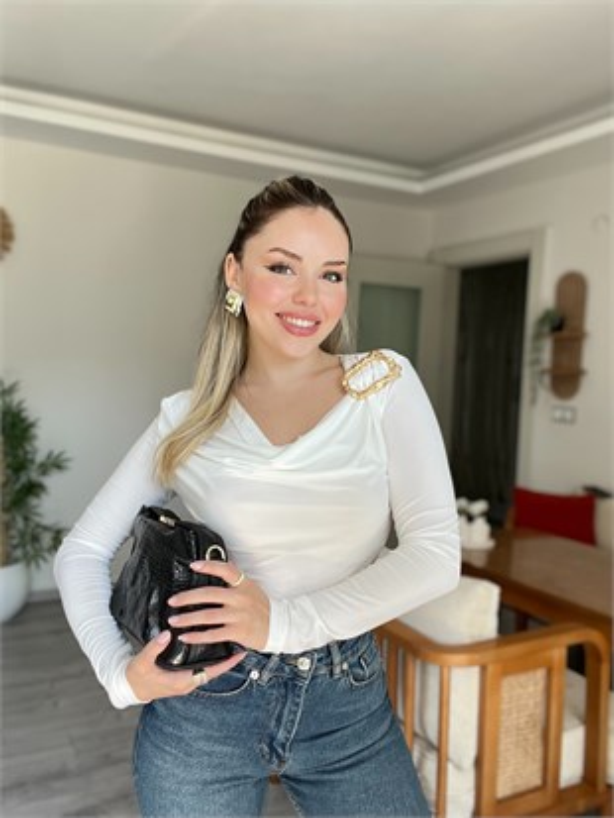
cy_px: 409
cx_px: 307
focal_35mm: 30
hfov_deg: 46.8
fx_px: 709
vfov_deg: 59.9
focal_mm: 2.71
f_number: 2.2
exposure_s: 1/121
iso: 80
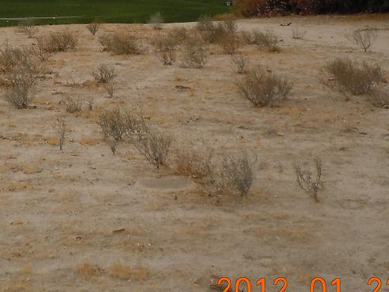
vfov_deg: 19.5
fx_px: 821
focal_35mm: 73
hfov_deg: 26.0
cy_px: -11
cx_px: 53
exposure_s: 1/640
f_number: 3.7
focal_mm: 5
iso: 100
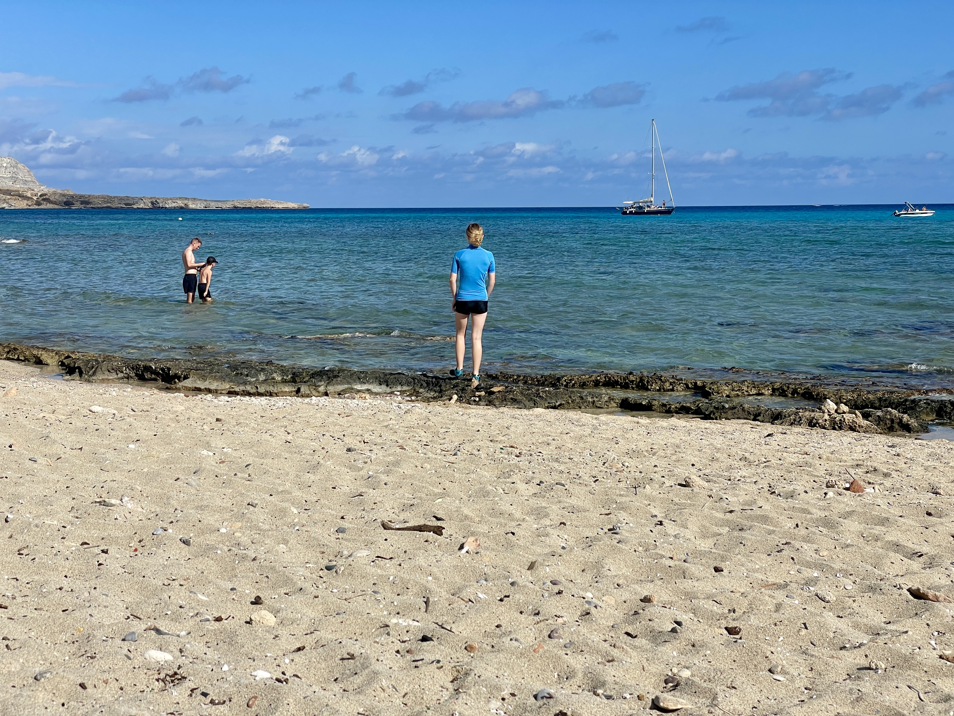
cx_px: 477
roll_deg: -0.4
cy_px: 358
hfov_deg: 36.8
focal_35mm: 52
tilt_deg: -7.1
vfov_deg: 28.0
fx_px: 1433
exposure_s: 1/3690
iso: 25
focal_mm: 6
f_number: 2
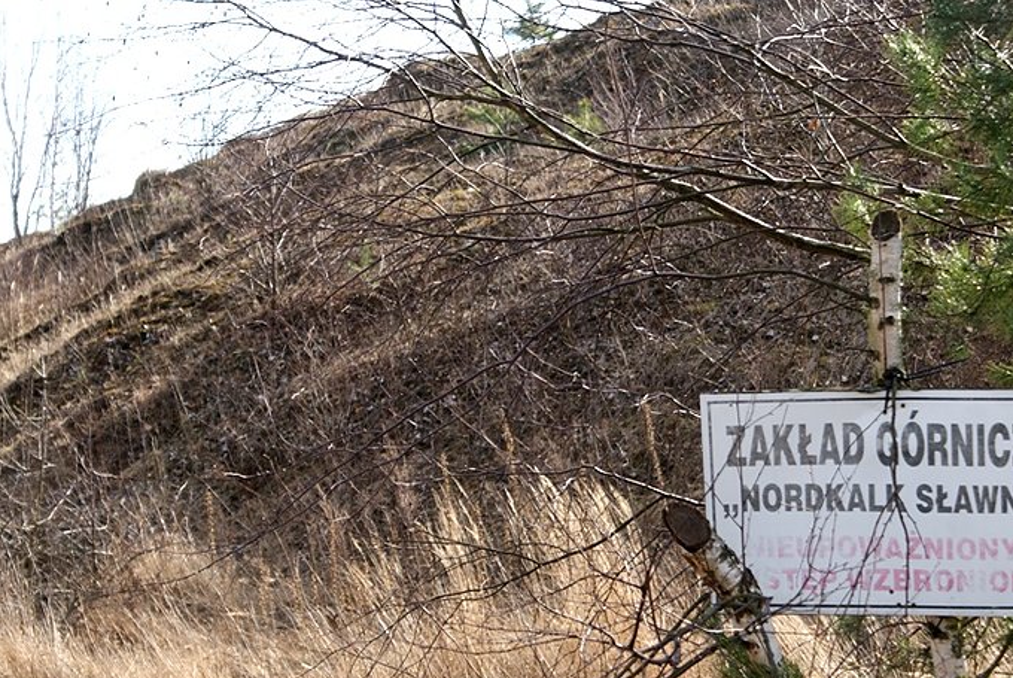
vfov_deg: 9.9
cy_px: 376
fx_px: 3915
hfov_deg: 14.7
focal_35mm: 139
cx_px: 524
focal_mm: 70
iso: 100
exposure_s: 1/125
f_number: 7.1
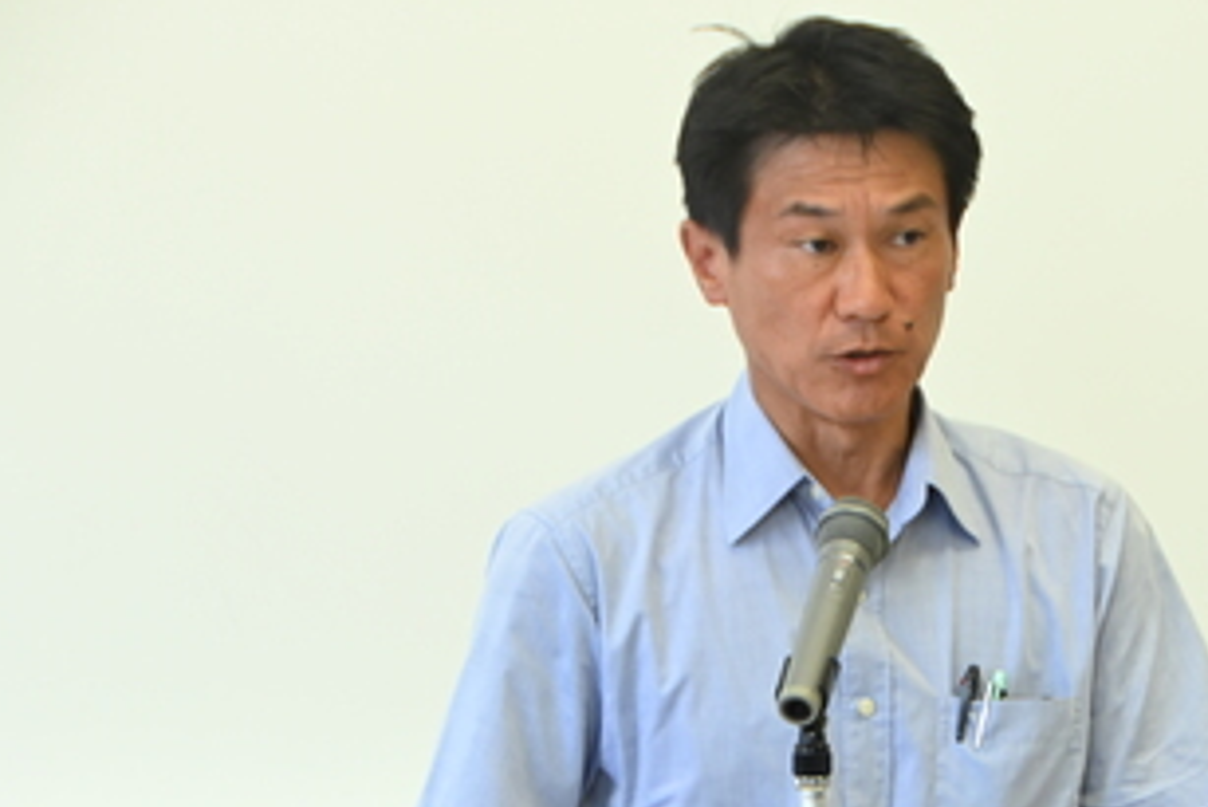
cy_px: 549
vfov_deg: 6.9
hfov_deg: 10.3
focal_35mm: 200
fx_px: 6714
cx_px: 874
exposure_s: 1/125
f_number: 5
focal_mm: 82
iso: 1000
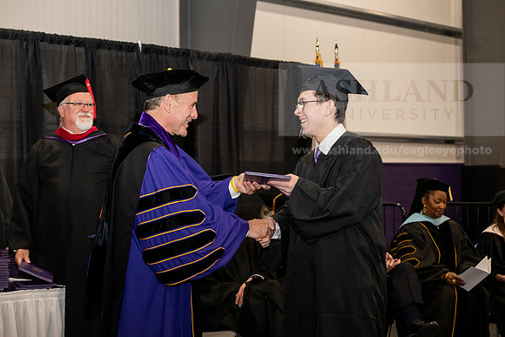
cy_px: 168
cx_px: 252
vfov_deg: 19.5
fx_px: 982
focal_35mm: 70
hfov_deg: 28.8
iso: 2500
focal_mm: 70
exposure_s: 1/200
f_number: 5.6
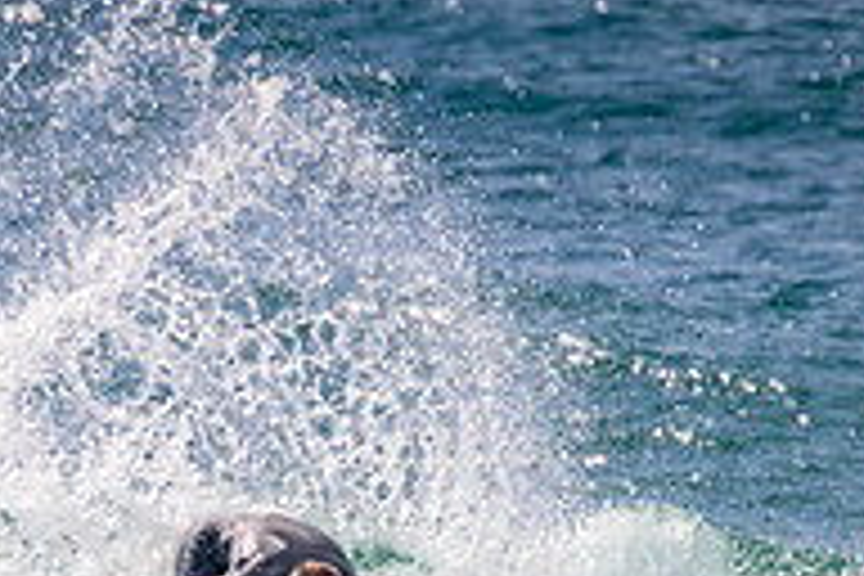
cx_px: 184
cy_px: 713
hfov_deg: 0.9
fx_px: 57955
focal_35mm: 2415
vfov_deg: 0.6
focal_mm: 800
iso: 720
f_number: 11
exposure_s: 1/2000
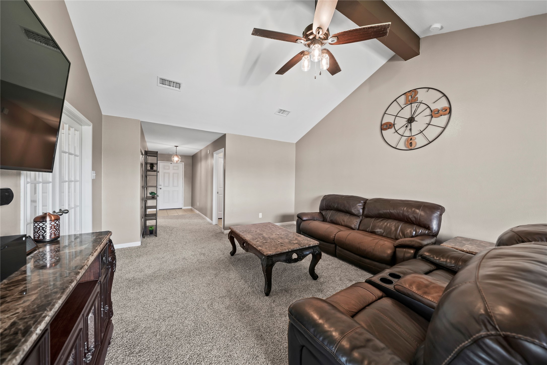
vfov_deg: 90.0
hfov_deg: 112.6
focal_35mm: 12
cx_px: 274
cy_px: 182
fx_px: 182
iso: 250
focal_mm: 12
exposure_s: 1/1.67
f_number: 5
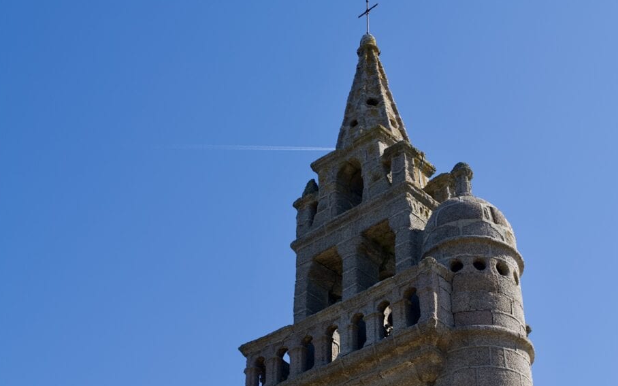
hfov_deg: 30.6
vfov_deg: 19.4
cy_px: 205
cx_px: 306
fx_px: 1128
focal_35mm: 67
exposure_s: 1/250
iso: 100
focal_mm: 28
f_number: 6.3
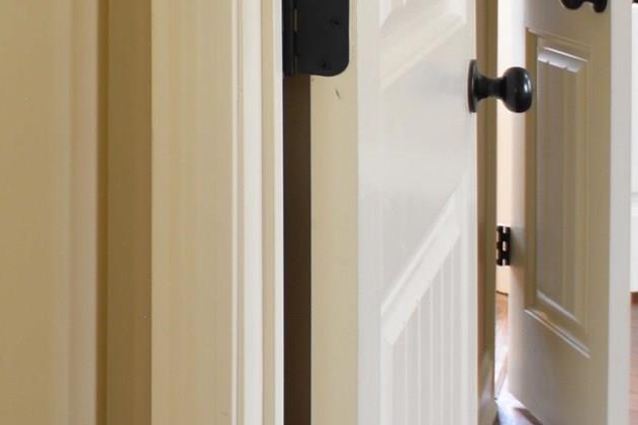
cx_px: -549
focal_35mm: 73
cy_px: -165
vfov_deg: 17.3
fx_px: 1294
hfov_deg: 19.5
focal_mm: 10
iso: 100
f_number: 3.5
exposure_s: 1/5
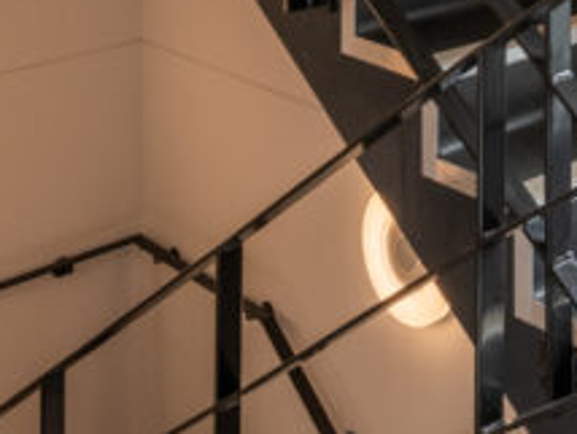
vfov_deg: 17.9
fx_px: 1168
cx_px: 704
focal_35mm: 70
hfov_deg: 24.9
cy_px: -290
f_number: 8
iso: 400
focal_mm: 15
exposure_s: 1/125
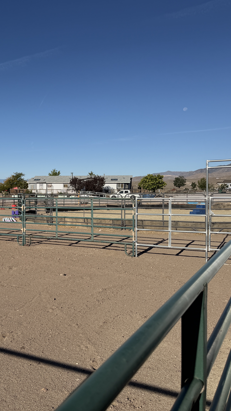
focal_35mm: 35
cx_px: 24
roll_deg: -0.7
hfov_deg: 32.1
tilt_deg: -2.4
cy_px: 205
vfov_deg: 56.6
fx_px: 381
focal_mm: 6.76
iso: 80
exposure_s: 1/8130
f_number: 1.78
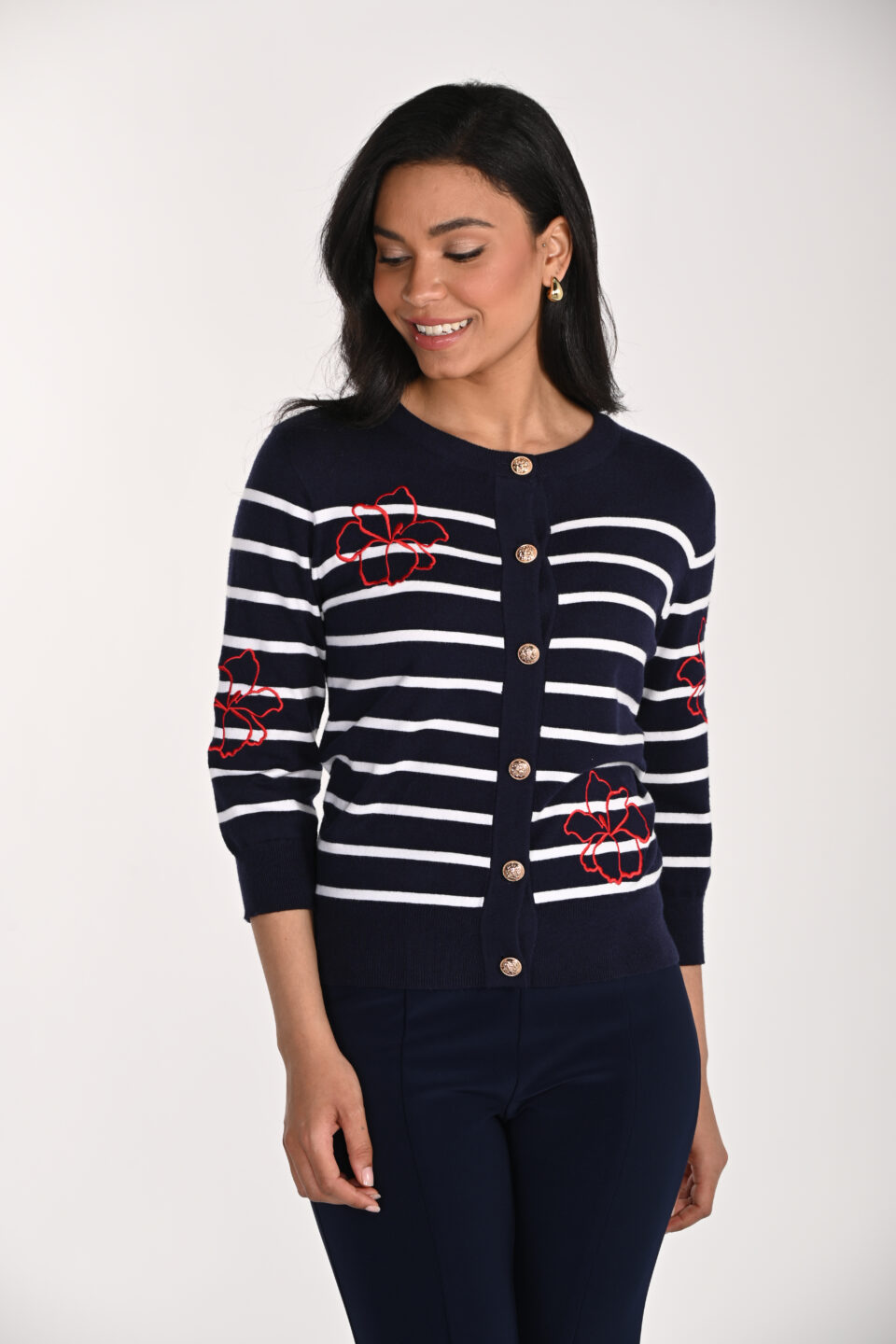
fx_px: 4293
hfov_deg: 11.9
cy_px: 672
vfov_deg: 17.8
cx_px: 448
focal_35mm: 115
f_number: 9
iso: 100
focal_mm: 115
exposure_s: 1/160
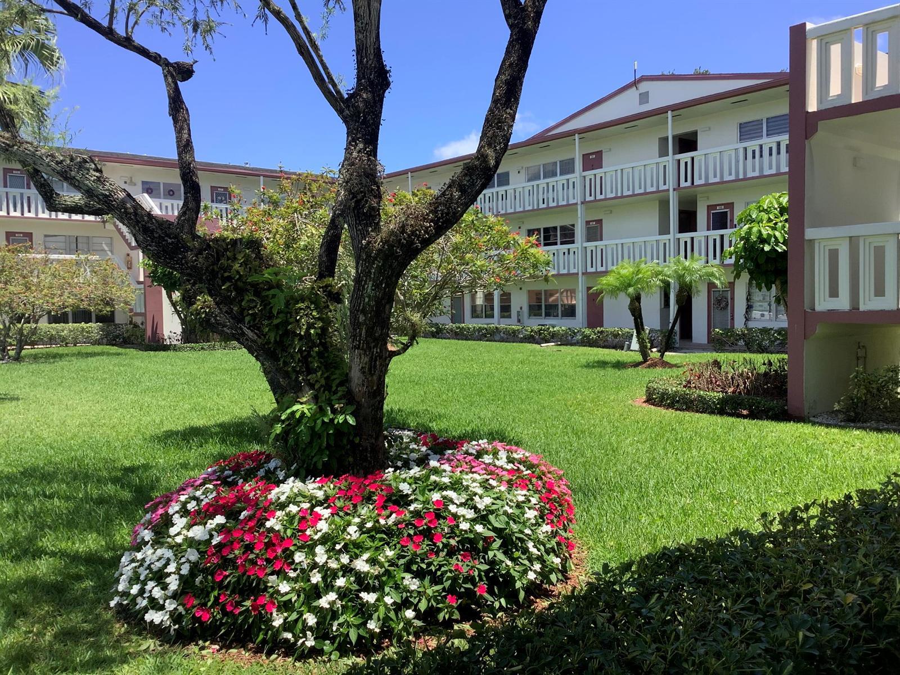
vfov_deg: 45.4
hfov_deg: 58.4
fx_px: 806
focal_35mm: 31
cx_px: 450
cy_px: 338
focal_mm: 3.3
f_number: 2.4
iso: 25
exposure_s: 1/715
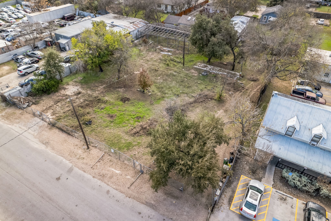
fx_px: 202
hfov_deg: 78.6
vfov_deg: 57.2
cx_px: 166
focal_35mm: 22
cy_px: 110
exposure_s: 1/20
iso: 100
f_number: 2.8
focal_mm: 8.4
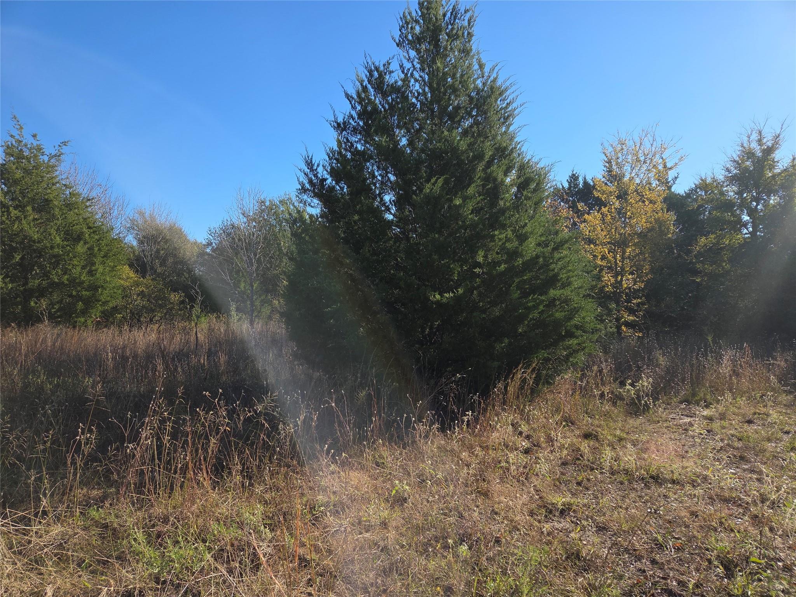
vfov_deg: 58.9
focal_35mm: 23
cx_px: 398
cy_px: 298
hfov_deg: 73.9
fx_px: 529
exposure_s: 1/3436
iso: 80
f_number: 1.8
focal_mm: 5.4
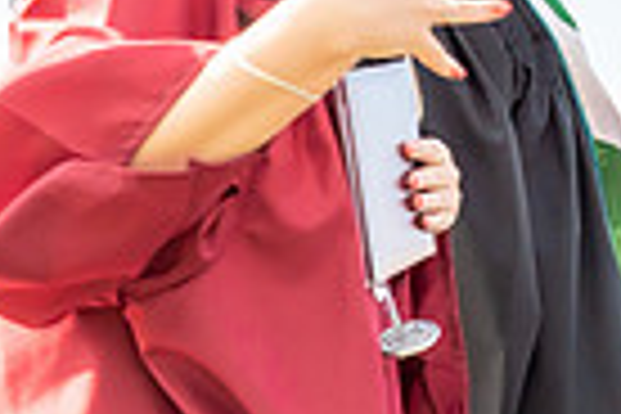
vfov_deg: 10.8
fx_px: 2156
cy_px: 464
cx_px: -124
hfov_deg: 15.8
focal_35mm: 125
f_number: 7.1
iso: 200
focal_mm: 17
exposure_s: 1/500
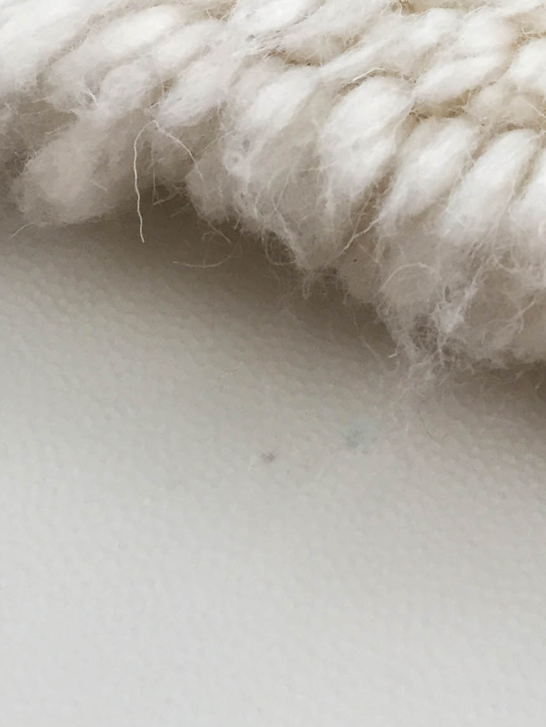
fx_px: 1724
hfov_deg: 16.8
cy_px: -153
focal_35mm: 82
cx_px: 748
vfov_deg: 22.0
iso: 50
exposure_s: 1/33
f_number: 2.2
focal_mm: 4.15
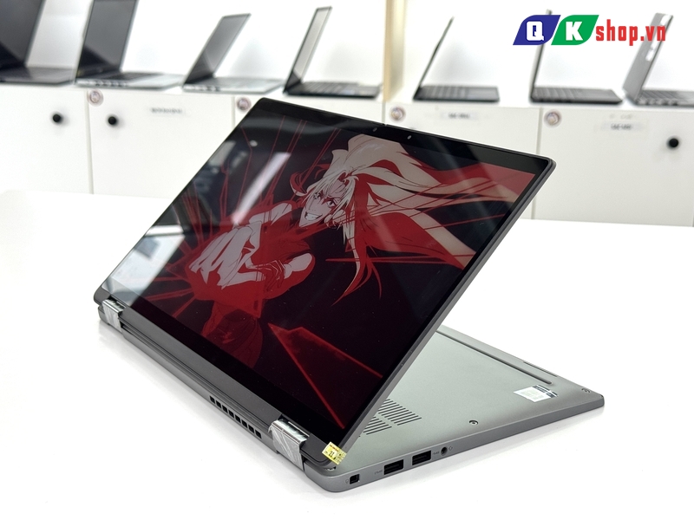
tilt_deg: -15.7
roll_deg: -0.1
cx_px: 347
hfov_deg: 39.7
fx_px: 962
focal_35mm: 48
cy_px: 260
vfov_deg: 30.3
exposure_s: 1/100
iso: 64
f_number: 1.78
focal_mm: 6.76
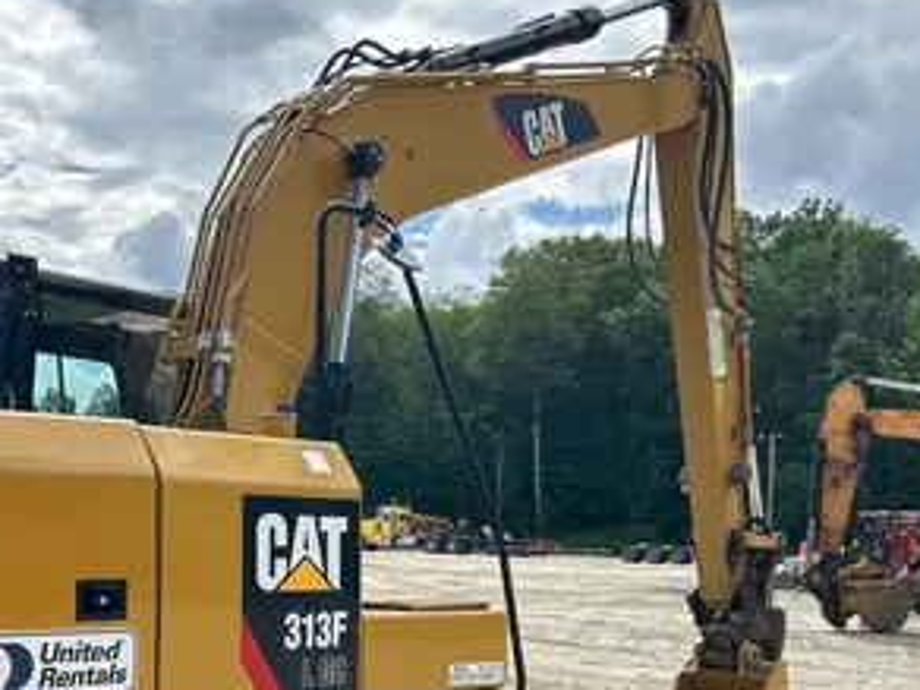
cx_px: 211
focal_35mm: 49
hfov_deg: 37.8
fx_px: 1302
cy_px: 559
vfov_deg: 29.0
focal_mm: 5.7
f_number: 1.5
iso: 50
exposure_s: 1/3571
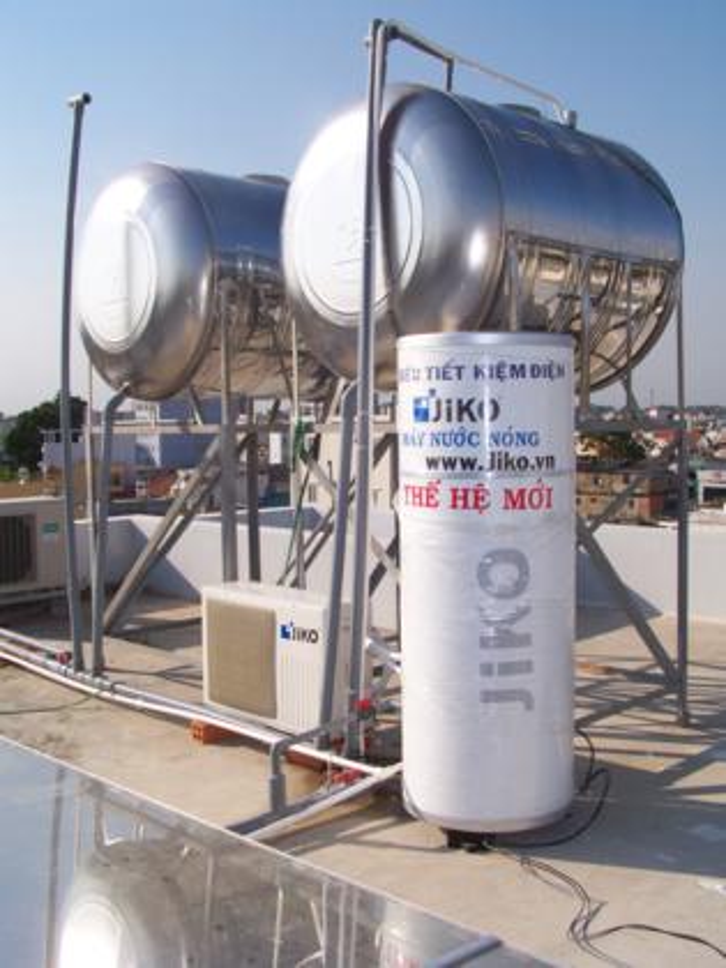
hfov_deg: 38.7
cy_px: 484
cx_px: 363
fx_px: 1035
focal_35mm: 37
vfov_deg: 50.1
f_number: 5.6
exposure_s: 1/400
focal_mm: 6.75
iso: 64
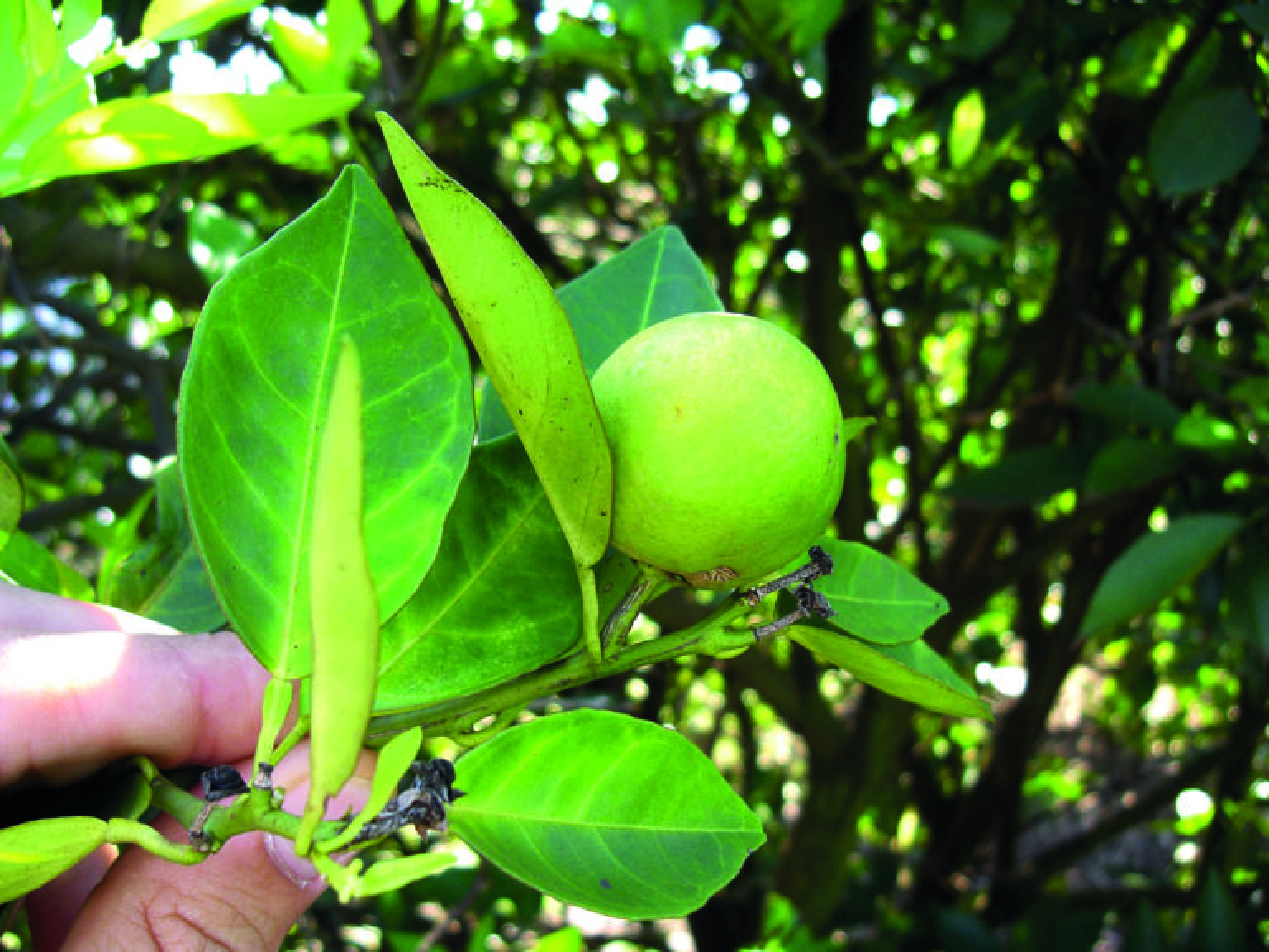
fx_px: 1393
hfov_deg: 49.0
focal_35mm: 38
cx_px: 634
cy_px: 476
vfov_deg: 37.7
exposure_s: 1/100
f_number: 3.1
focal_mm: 6.3
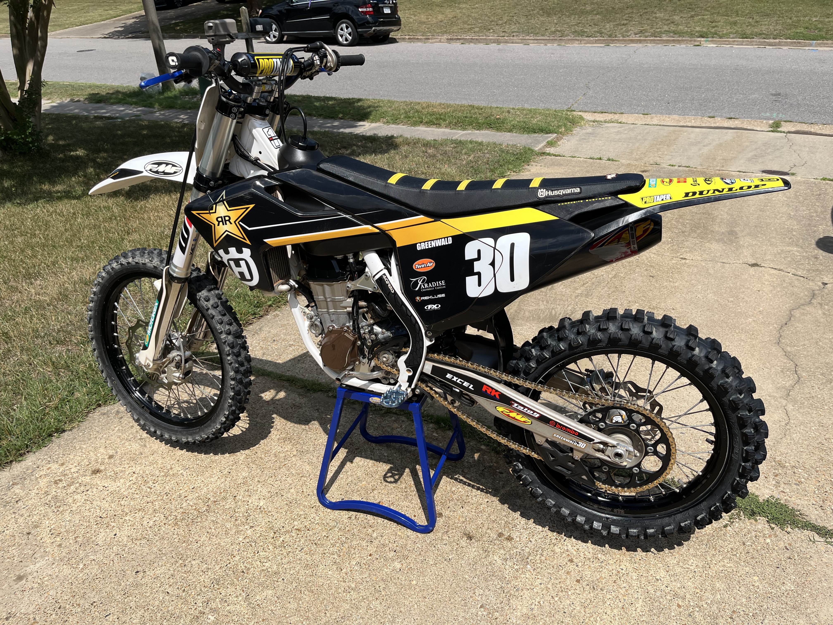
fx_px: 626
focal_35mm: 26
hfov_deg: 67.3
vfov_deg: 53.1
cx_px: 416
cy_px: 312
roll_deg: +3.4
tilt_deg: -29.6
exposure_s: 1/4651
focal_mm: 5.1
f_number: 1.6
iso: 50
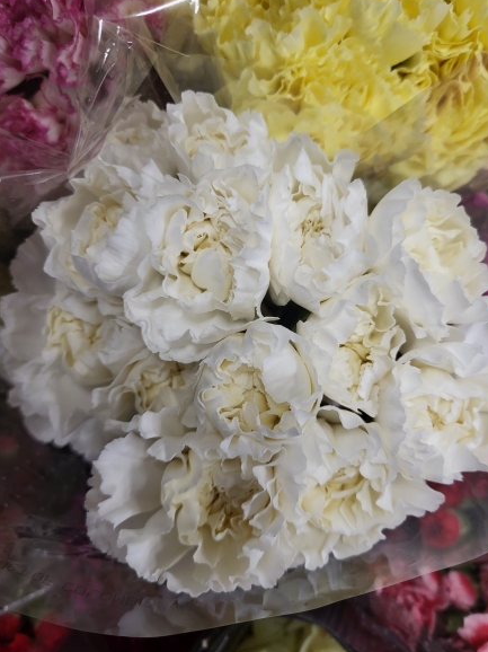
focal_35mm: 27
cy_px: 325
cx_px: 252
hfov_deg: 51.3
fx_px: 508
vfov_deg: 65.3
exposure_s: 1/50
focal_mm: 5.4
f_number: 1.8
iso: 160
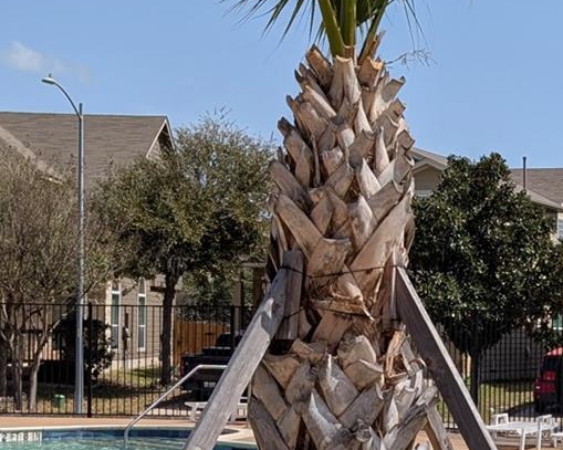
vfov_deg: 16.3
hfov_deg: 19.5
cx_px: 633
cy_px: 324
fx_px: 1566
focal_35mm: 94
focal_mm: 6.9
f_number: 1.68
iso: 19
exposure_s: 1/12195
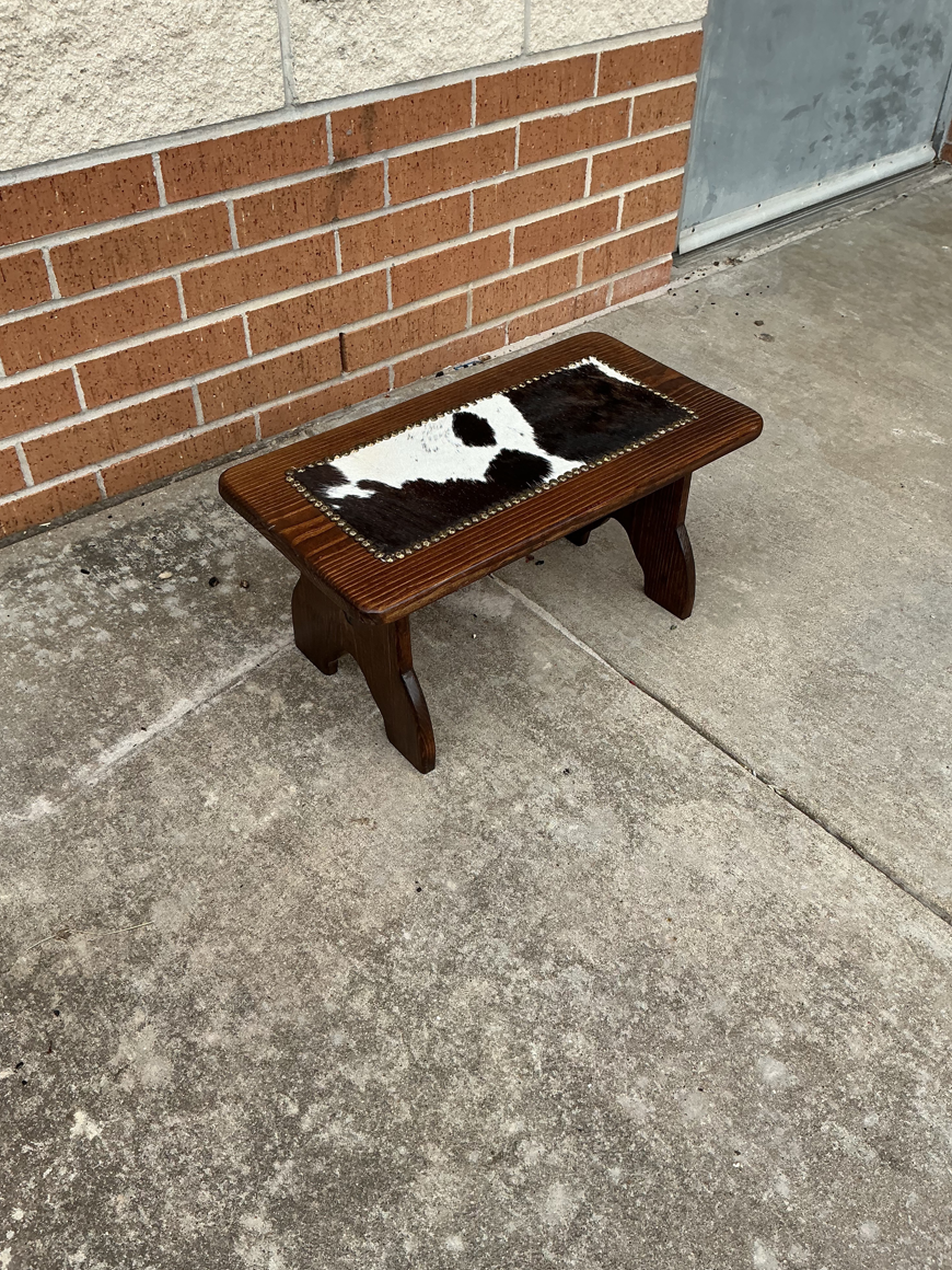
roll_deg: -1.9
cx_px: 486
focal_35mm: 30
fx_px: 1100
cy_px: 631
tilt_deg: -41.4
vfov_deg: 60.0
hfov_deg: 46.8
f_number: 1.8
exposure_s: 1/422
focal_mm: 3
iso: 25
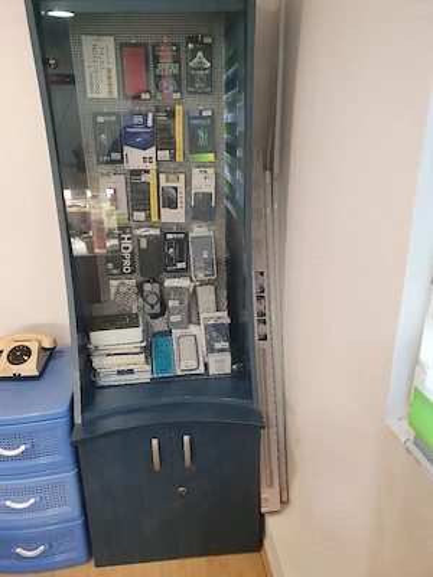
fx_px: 434
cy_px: 288
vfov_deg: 67.3
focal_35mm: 26
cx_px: 216
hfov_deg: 53.1
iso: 500
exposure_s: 1/50
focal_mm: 4.32
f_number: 2.4
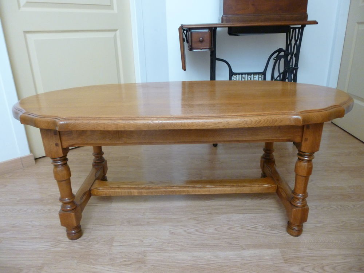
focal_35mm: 25
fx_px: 263
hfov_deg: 69.4
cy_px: 136
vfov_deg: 54.9
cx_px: 182
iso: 400
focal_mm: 4.5
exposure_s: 1/20
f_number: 3.1
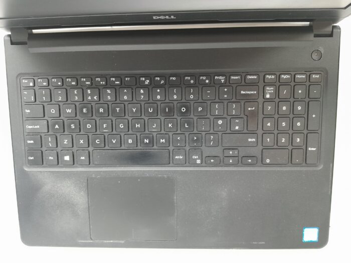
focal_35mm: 26
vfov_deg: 53.1
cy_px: 132
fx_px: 264
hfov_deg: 67.3
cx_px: 176
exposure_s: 1/33
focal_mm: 3.98
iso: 400
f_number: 1.8
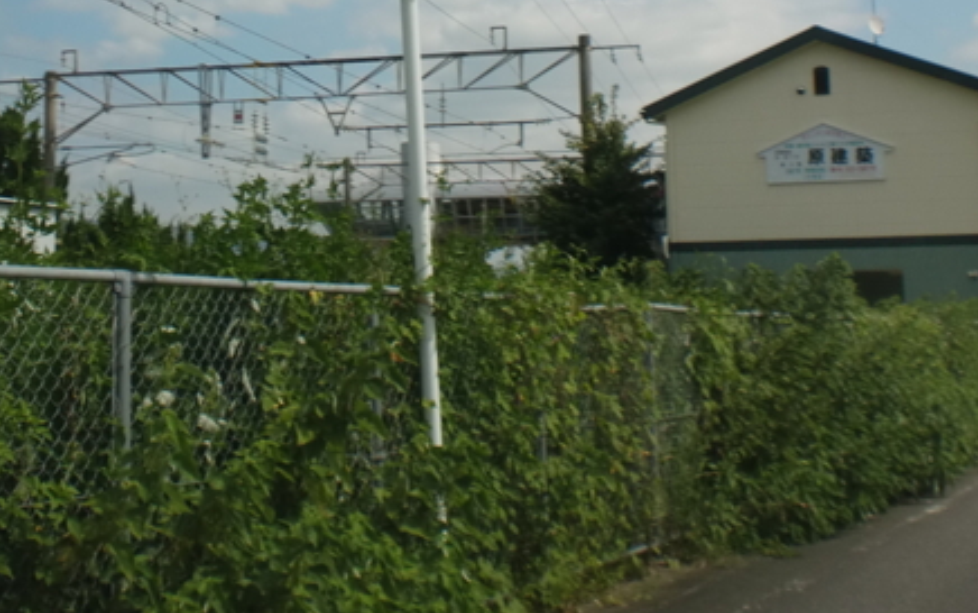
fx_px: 1813
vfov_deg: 18.7
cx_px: 431
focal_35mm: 68
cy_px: 7
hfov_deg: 30.2
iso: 64
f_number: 5.6
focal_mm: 6.3
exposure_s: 1/400
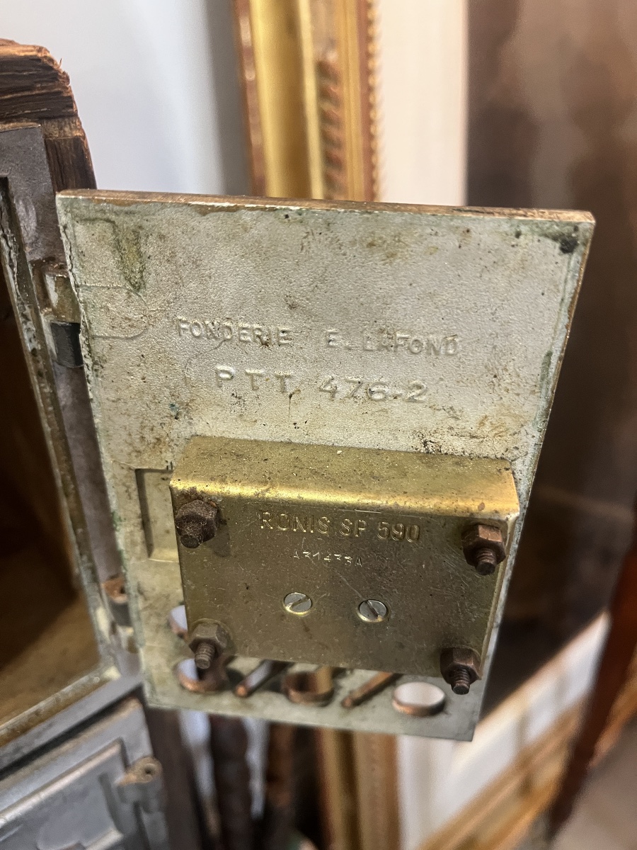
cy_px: 425
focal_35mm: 26
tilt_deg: -30.9
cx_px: 318
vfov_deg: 67.3
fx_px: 638
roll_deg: -2.2
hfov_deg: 53.1
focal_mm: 5.1
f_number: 1.6
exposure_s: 1/50
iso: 200
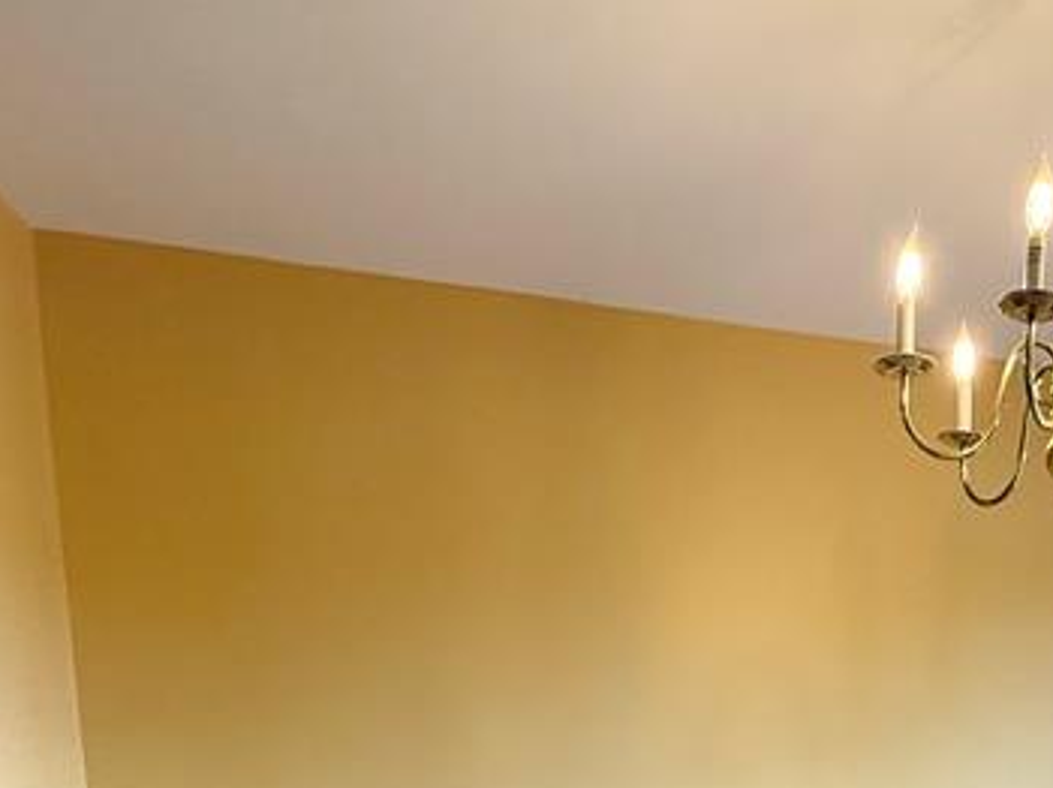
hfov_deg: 43.4
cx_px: 857
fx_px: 1246
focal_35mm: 41
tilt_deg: -13.5
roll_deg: -2.1
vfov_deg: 27.4
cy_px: 1098
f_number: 2.2
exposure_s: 1/120
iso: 125
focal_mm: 2.22
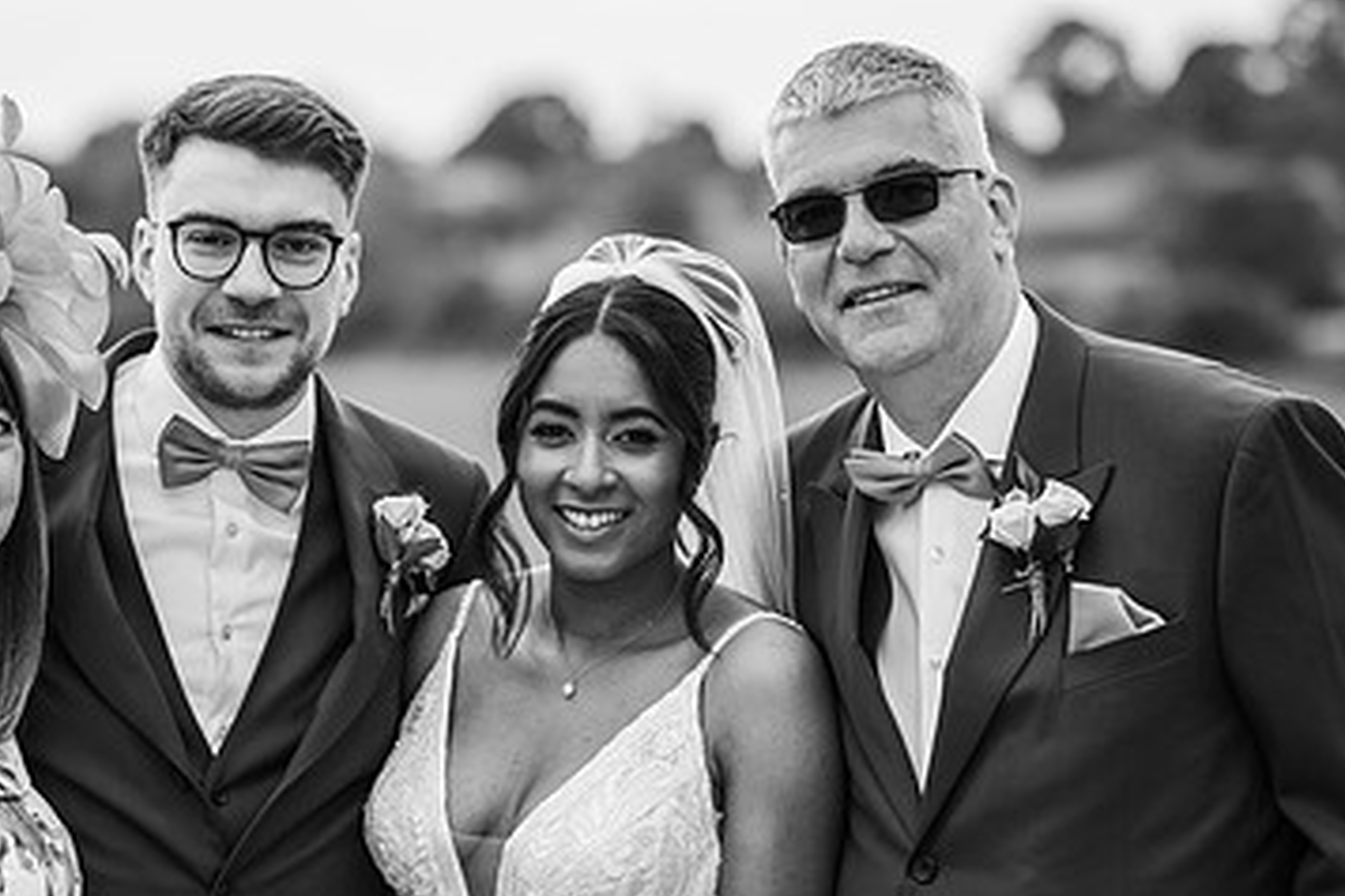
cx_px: 569
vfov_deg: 9.9
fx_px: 5155
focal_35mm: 138
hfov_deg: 14.9
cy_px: 693
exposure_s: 1/640
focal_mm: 85
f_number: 2.2
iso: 100
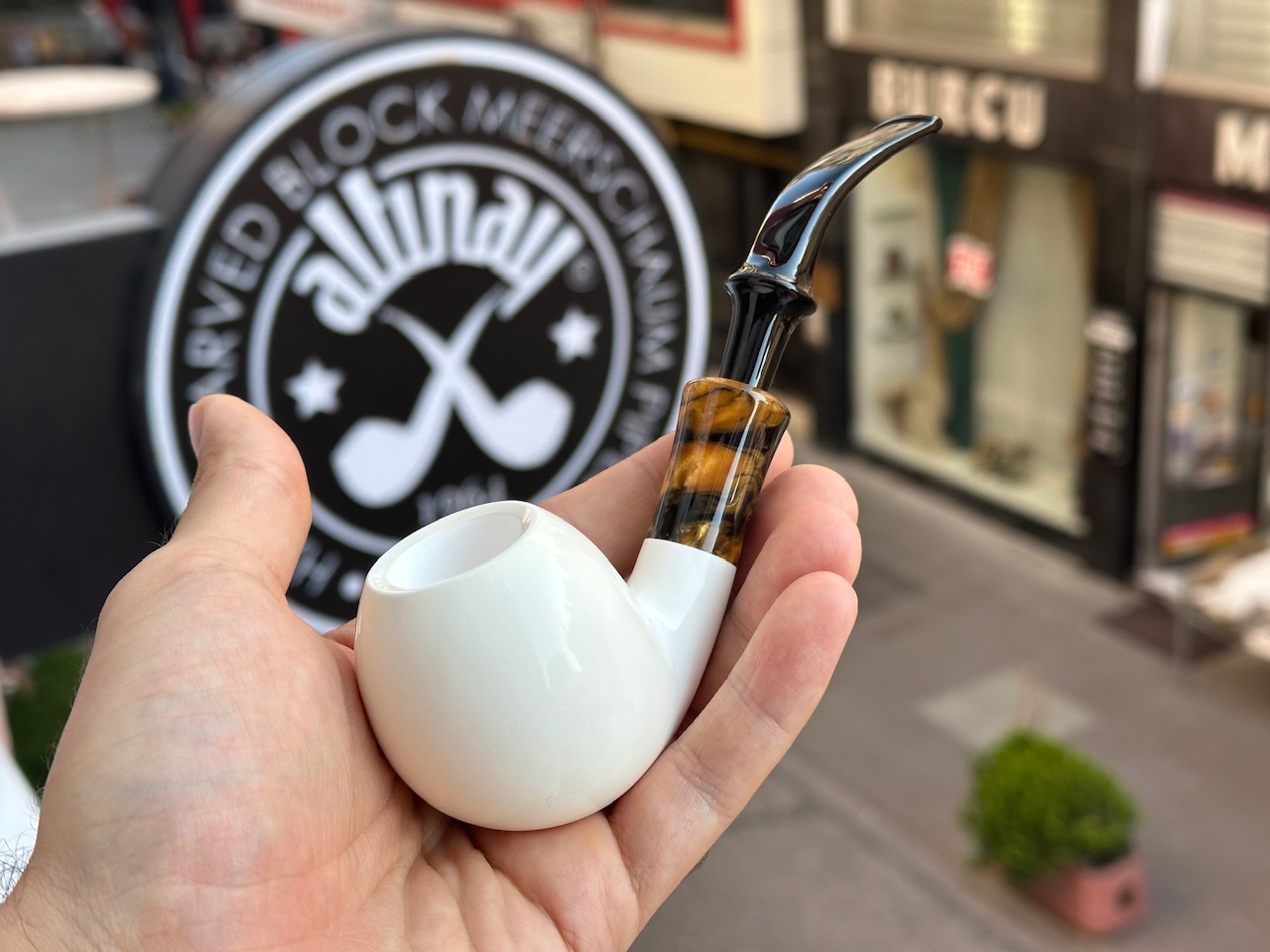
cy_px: 476
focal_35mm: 48
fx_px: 1761
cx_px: 635
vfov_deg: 30.3
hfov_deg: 39.7
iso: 64
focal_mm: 6.86
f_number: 1.78
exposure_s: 1/401
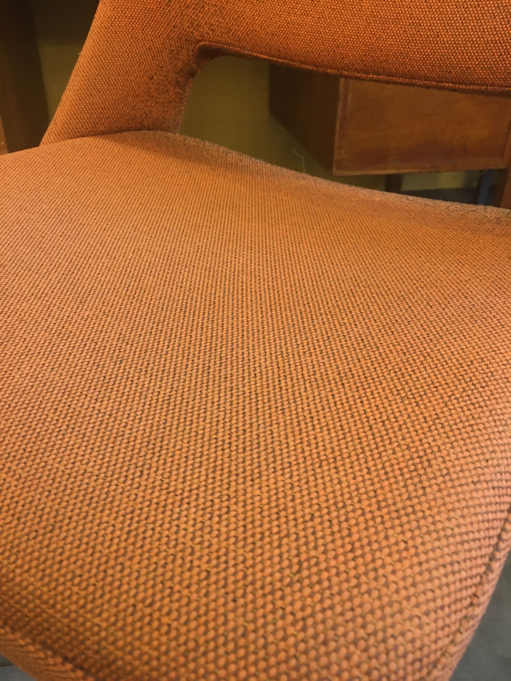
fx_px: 571
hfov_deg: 48.2
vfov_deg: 61.7
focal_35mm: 29
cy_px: 340
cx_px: 256
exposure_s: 1/20
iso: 200
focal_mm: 4.15
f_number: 2.2
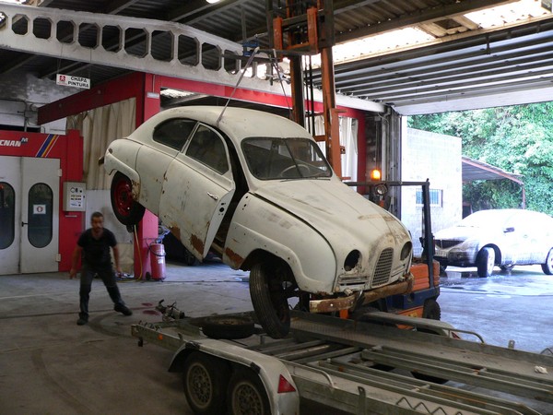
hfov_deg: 51.4
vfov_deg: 39.7
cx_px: 276
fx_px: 575
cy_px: 208
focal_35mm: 36
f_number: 2.8
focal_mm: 6
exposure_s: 1/30
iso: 200
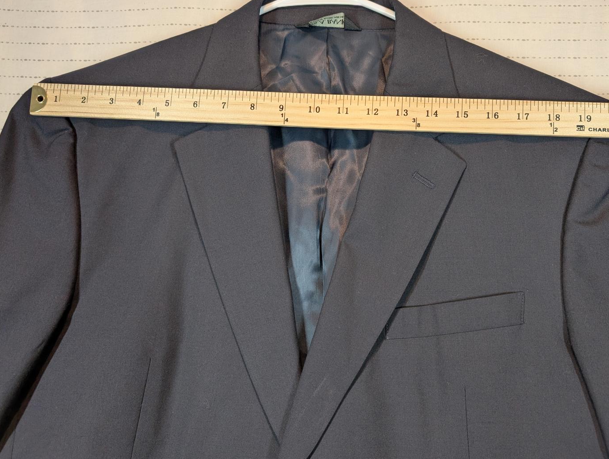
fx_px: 493
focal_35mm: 28
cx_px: 332
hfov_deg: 63.2
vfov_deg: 49.8
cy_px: 209
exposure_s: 1/120
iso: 67
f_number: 1.68
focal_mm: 6.9
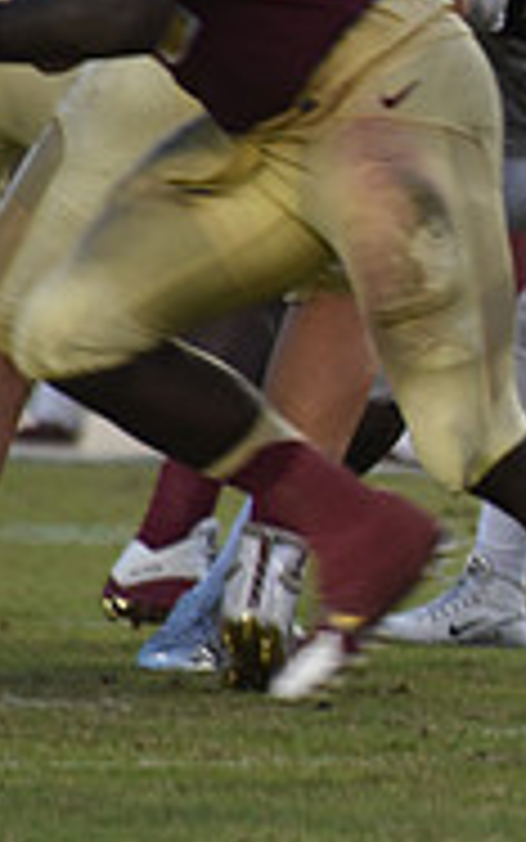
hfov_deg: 1.0
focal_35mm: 1266
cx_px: 1012
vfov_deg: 1.7
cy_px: 83
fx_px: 29015
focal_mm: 400
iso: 2000
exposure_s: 1/400
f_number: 5.6
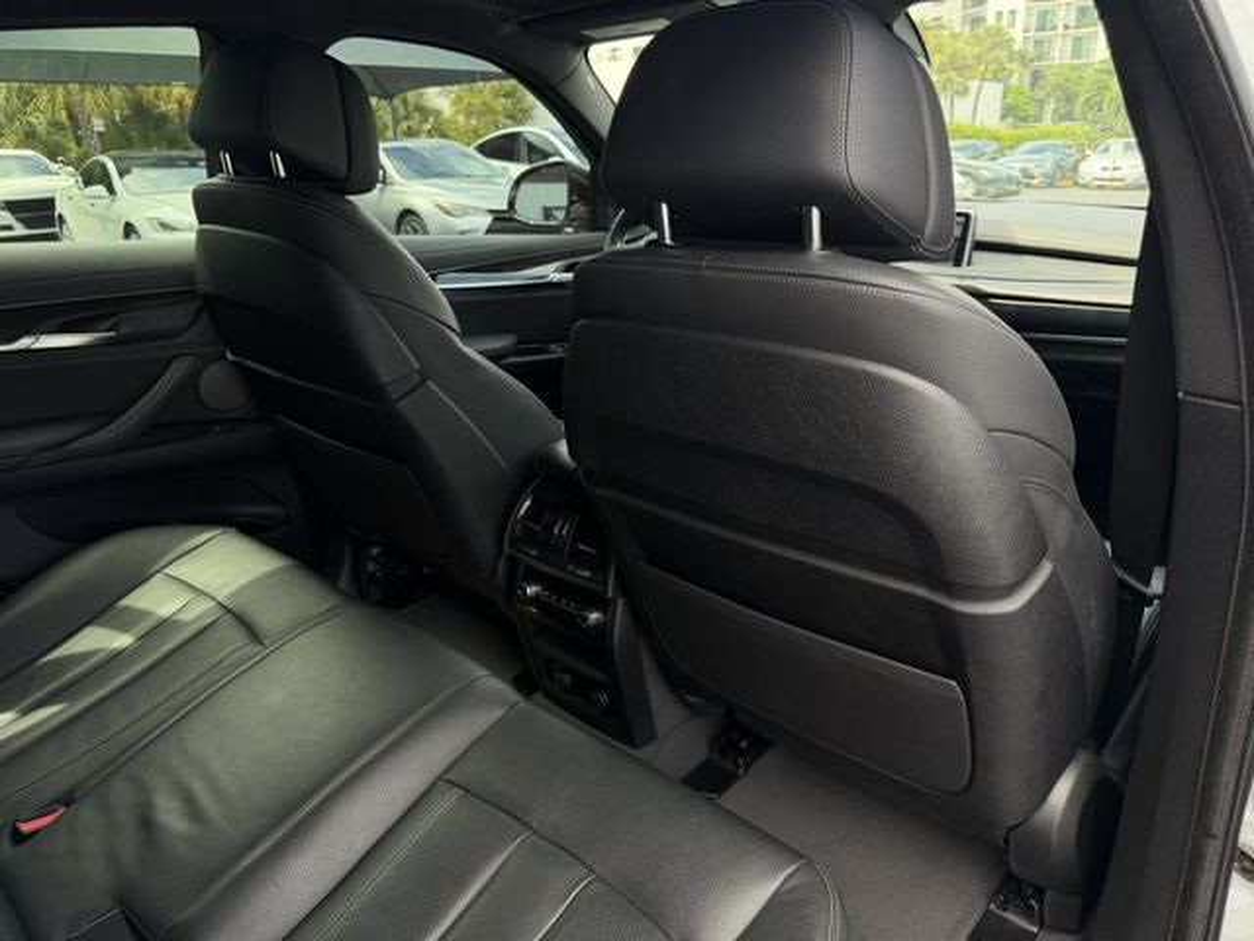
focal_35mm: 24
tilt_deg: -19.1
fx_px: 869
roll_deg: +1.6
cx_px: 627
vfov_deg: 56.8
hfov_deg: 71.6
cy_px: 470
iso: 125
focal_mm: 6.76
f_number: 1.78
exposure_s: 1/208
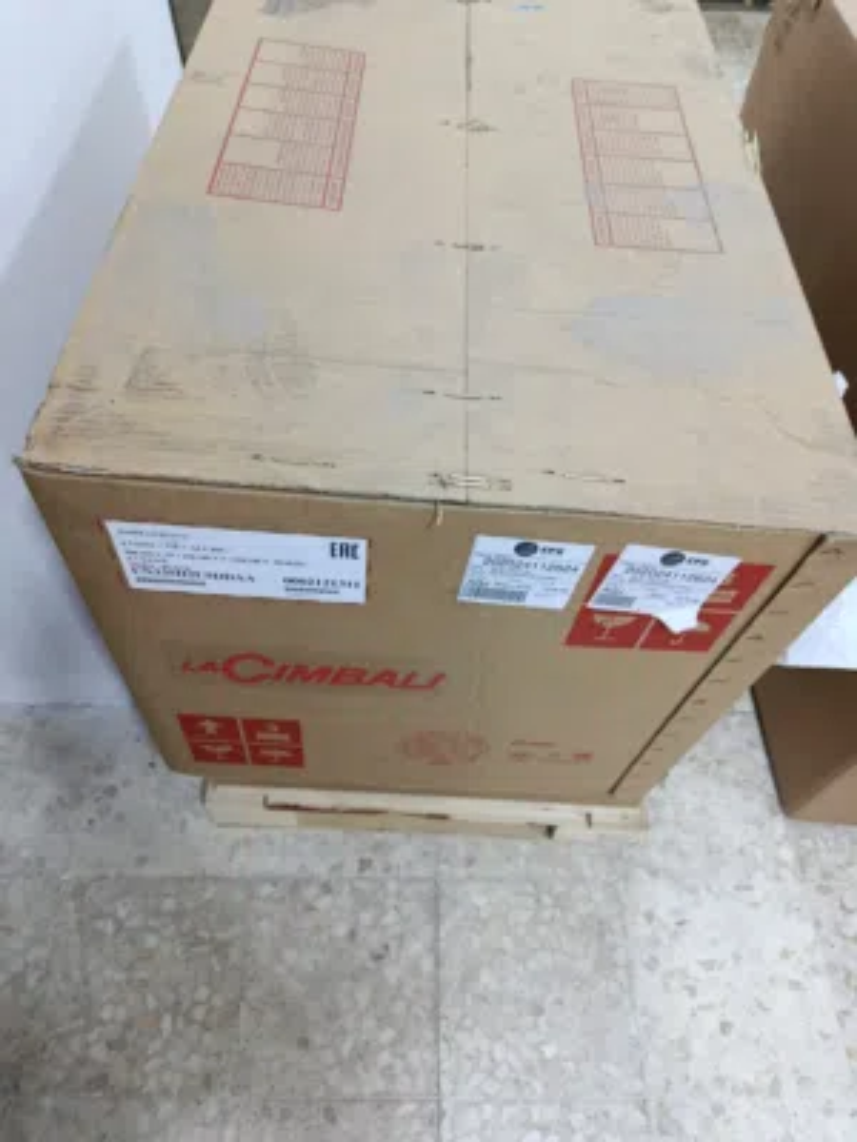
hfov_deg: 56.8
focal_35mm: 24
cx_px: 428
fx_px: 792
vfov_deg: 71.6
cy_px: 571
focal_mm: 5.24
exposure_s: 1/100
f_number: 1.7
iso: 1117
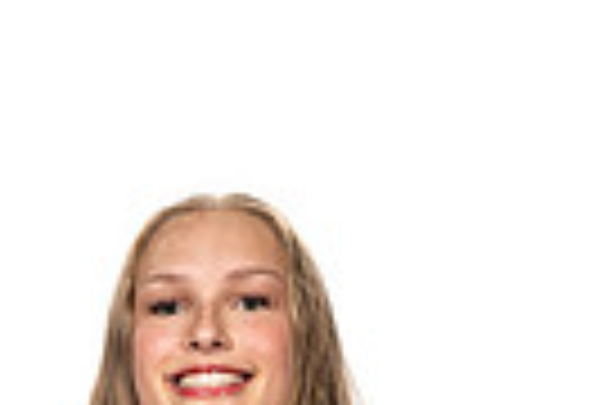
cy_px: 981
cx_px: 189
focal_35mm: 233
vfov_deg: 5.7
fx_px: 3935
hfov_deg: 8.8
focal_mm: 70
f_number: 7.1
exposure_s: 1/320
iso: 400
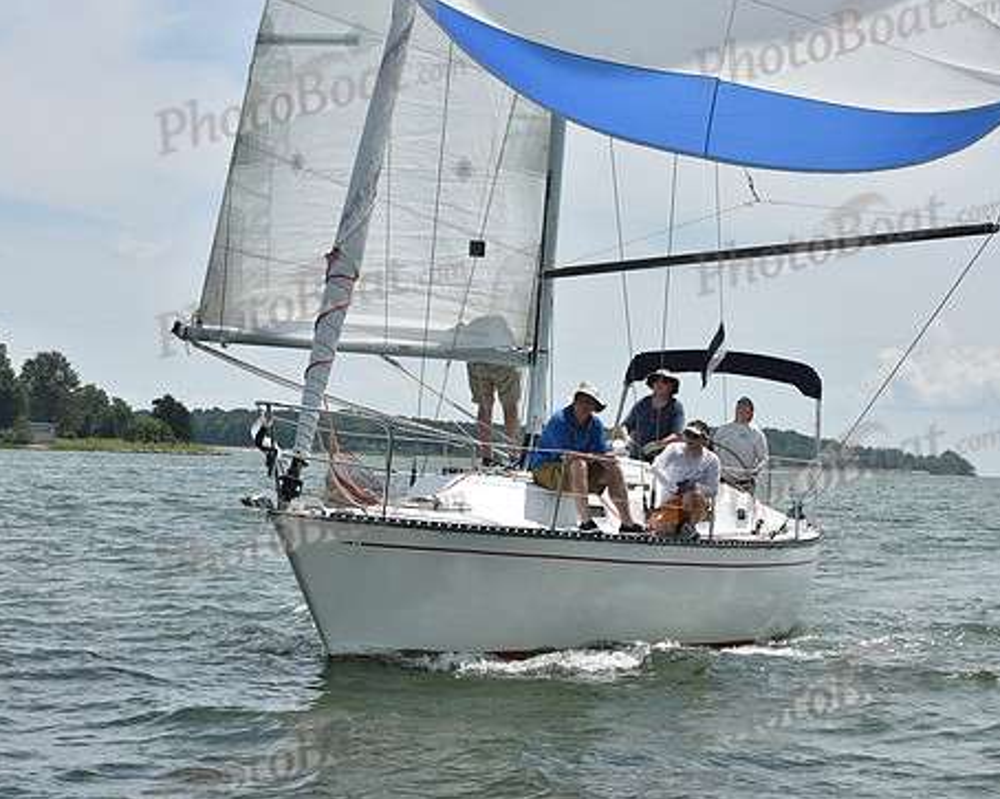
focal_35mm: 84
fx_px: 2486
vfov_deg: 18.3
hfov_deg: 22.7
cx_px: 581
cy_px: 384
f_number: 11
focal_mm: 70
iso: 320
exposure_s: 1/1000
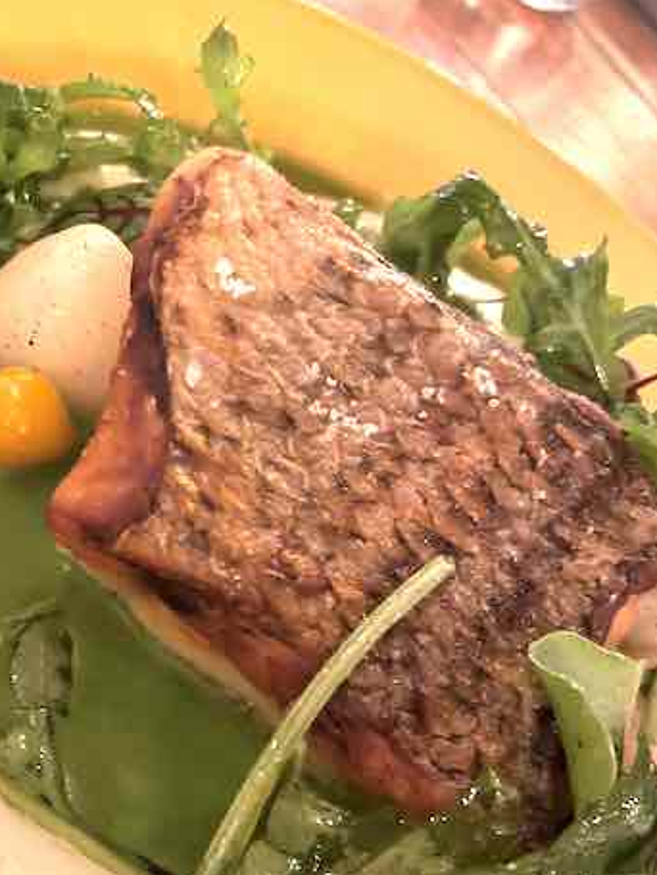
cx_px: 259
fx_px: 962
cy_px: 575
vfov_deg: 48.3
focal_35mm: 38
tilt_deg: -49.4
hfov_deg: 37.6
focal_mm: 4.2
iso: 500
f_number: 1.6
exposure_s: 1/10
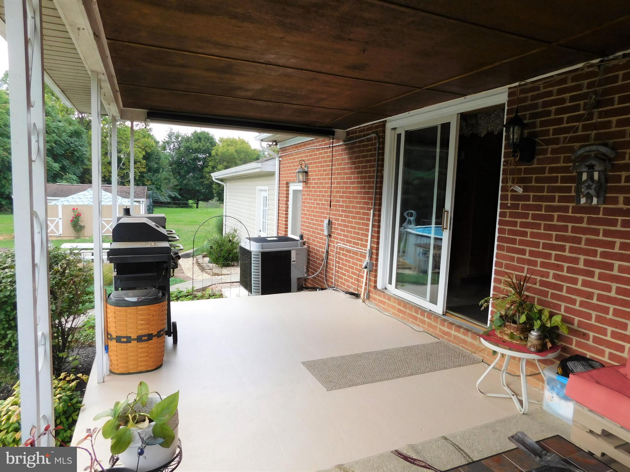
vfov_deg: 58.9
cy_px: 236
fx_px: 419
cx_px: 315
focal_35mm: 23
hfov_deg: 73.9
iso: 125
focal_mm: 4
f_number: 3
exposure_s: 1/320
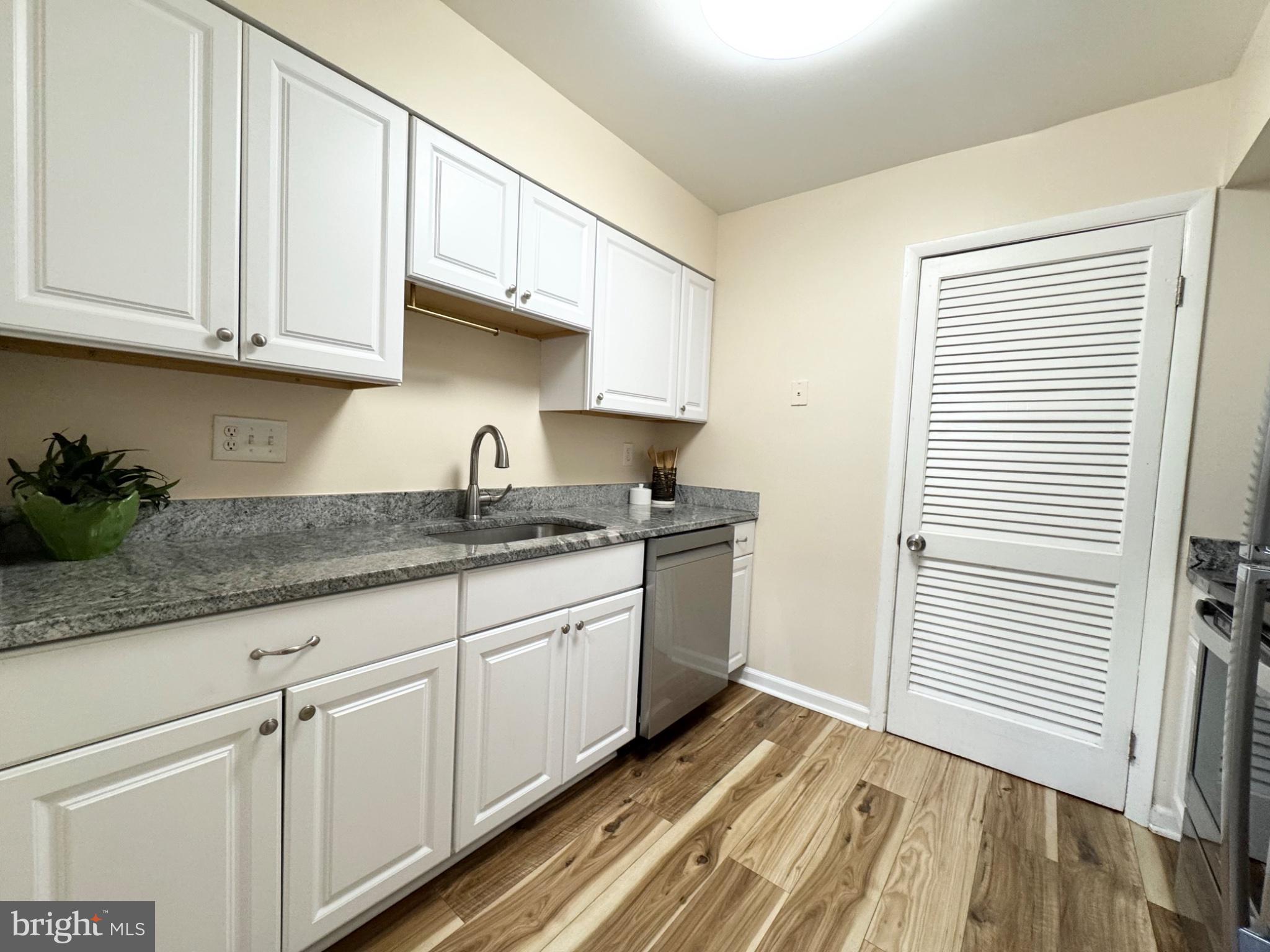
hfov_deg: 102.1
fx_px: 514
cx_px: 635
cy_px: 476
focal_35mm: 14
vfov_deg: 85.7
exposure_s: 1/60
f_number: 2.2
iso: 200
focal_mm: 2.22
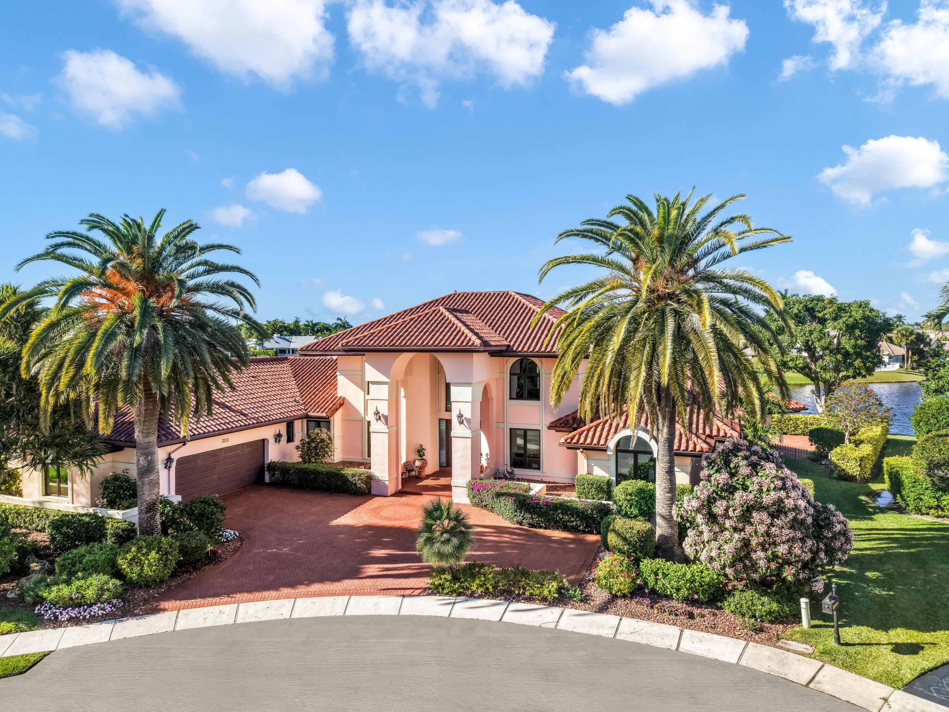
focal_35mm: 24
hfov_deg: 71.6
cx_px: 474
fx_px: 658
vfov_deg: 56.8
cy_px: 356
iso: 150
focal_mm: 8.67
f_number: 1.8
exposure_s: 1/3200
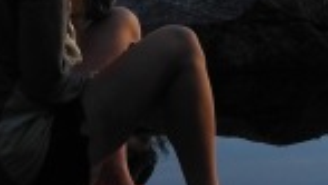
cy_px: -60
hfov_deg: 12.9
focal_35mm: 166
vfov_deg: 7.3
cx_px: 58
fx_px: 1445
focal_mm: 6
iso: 100
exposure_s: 1/400
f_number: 2.8
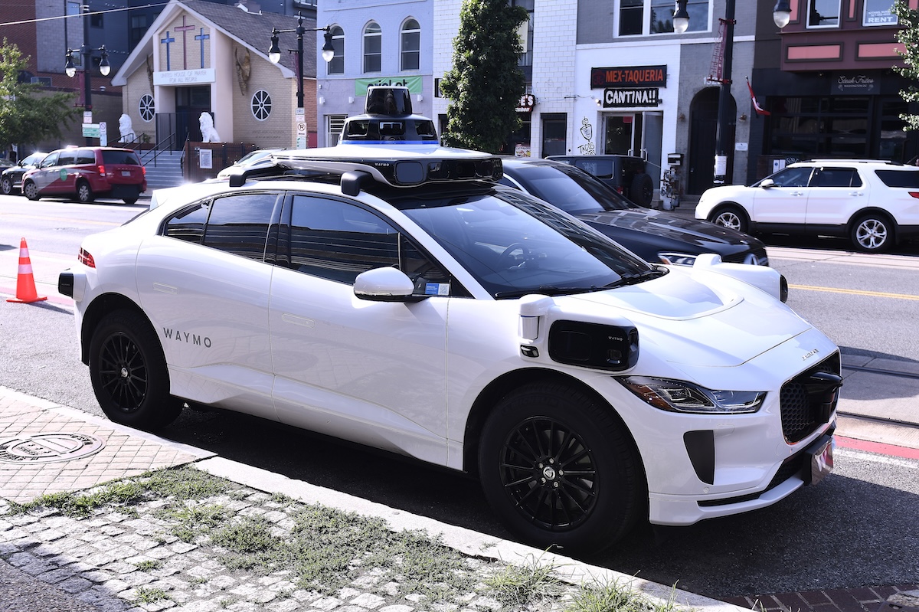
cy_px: 306
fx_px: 919
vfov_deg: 36.8
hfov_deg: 53.2
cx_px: 460
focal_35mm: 36
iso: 40
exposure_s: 1/250
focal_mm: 24
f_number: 2.8
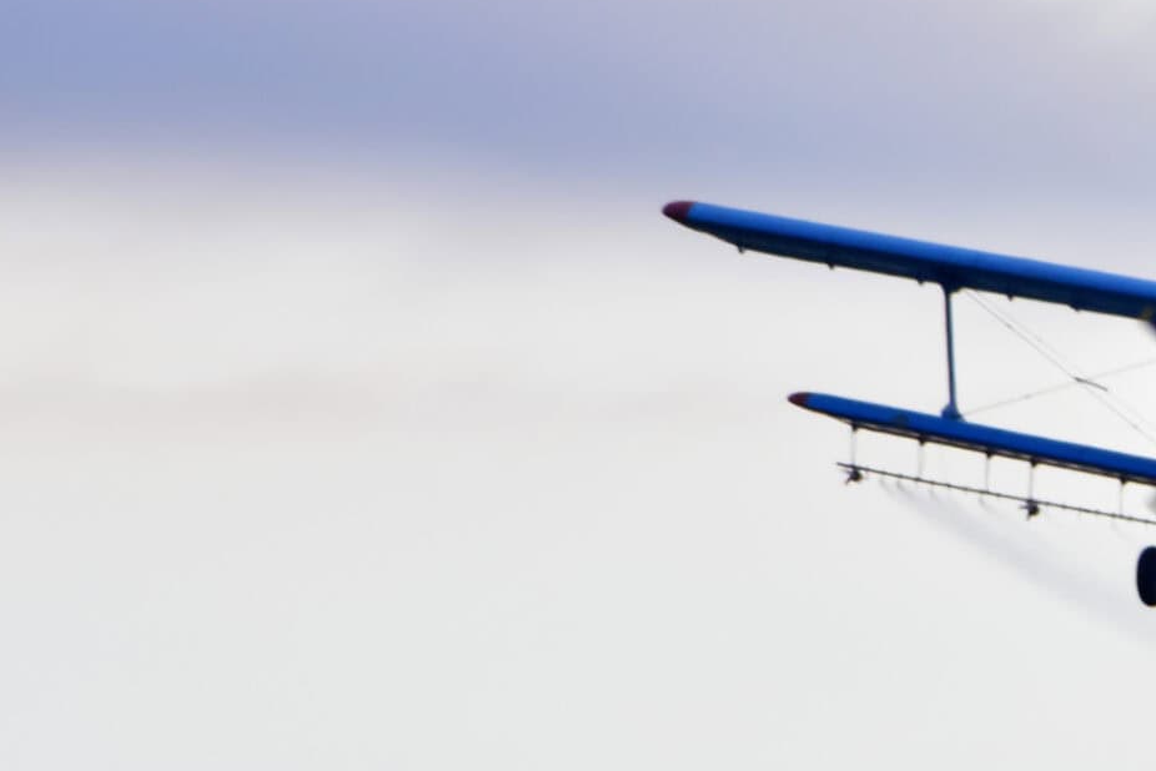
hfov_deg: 1.2
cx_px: 1397
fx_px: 53286
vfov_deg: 0.8
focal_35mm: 1659
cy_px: 430
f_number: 6.3
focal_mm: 600
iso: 2200
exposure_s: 1/1000
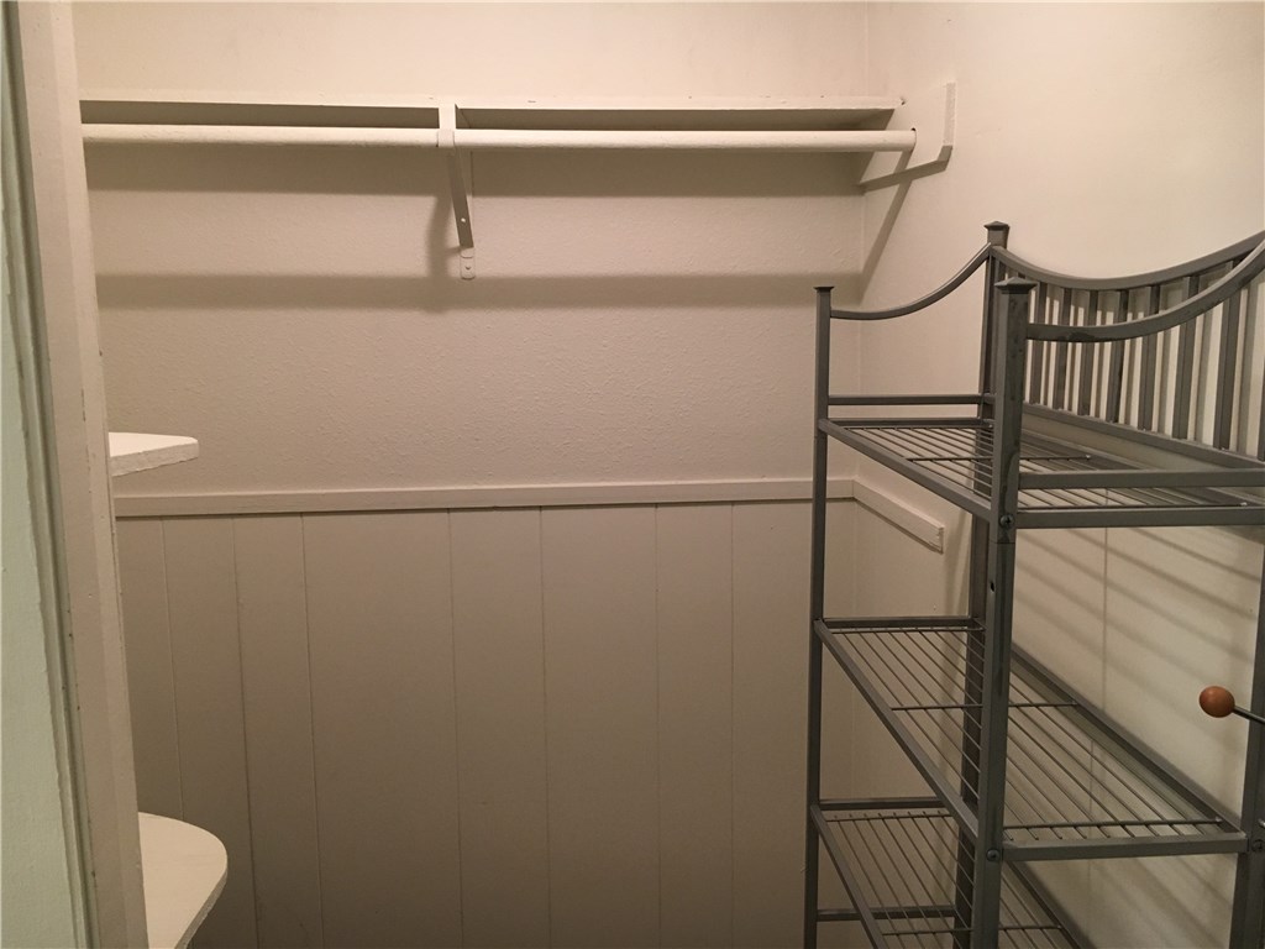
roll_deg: -0.4
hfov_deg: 61.7
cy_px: 474
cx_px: 632
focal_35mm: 29
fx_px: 1060
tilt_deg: -8.3
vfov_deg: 48.2
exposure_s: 1/30
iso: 125
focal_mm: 4.15
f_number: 2.2
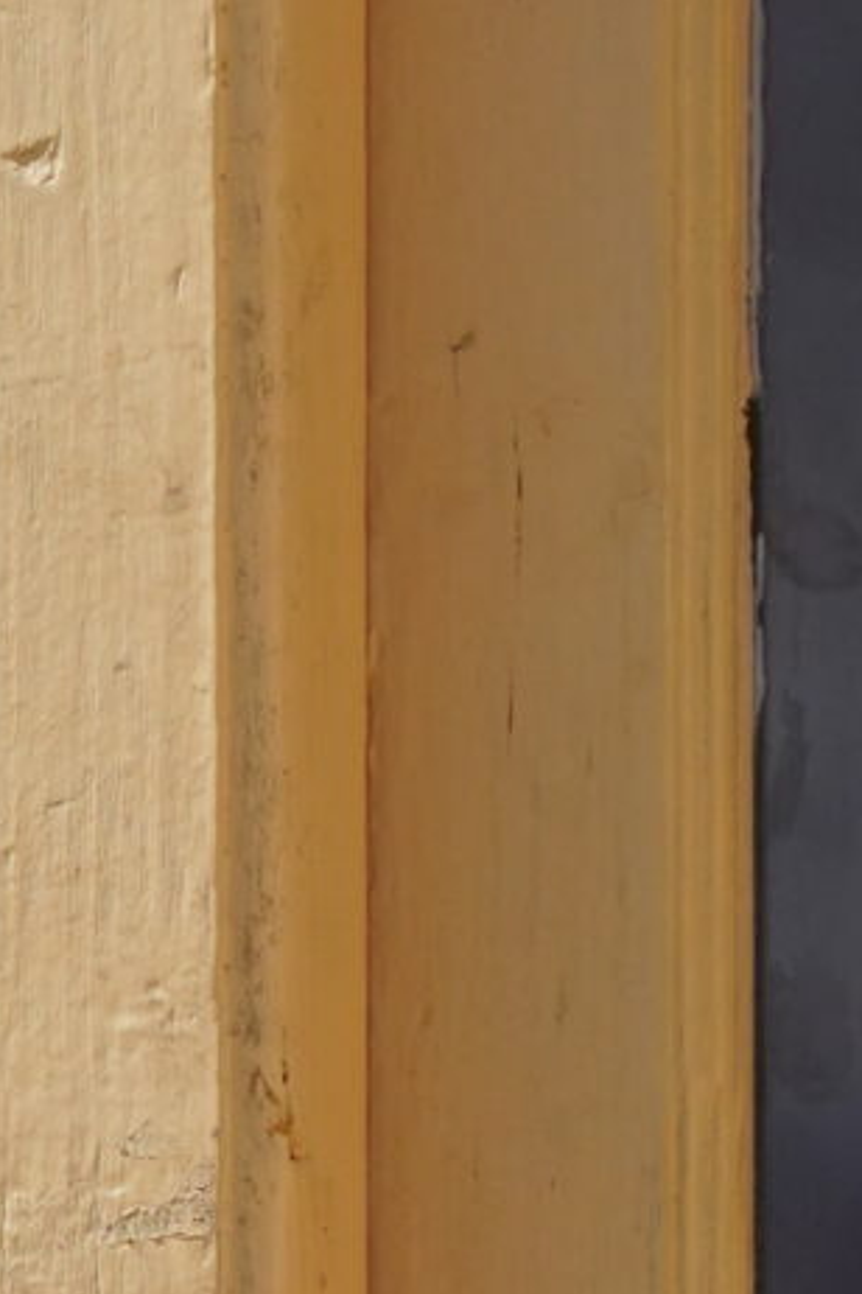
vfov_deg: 3.7
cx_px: -1404
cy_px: 1854
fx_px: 20112
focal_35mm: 560
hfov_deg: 2.4
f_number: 5
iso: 400
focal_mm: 101
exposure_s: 1/4000
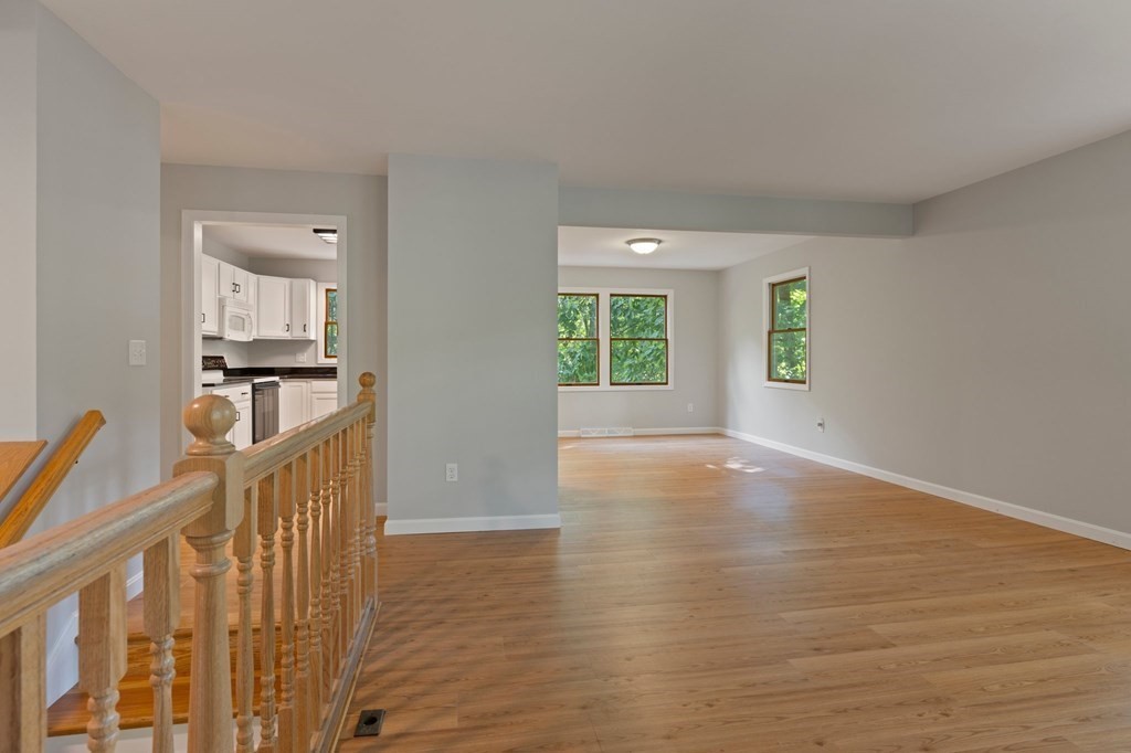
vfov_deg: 67.3
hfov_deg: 90.0
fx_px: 565
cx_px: 566
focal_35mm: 18
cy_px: 376
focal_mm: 18
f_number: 9
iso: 320
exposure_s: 1.3
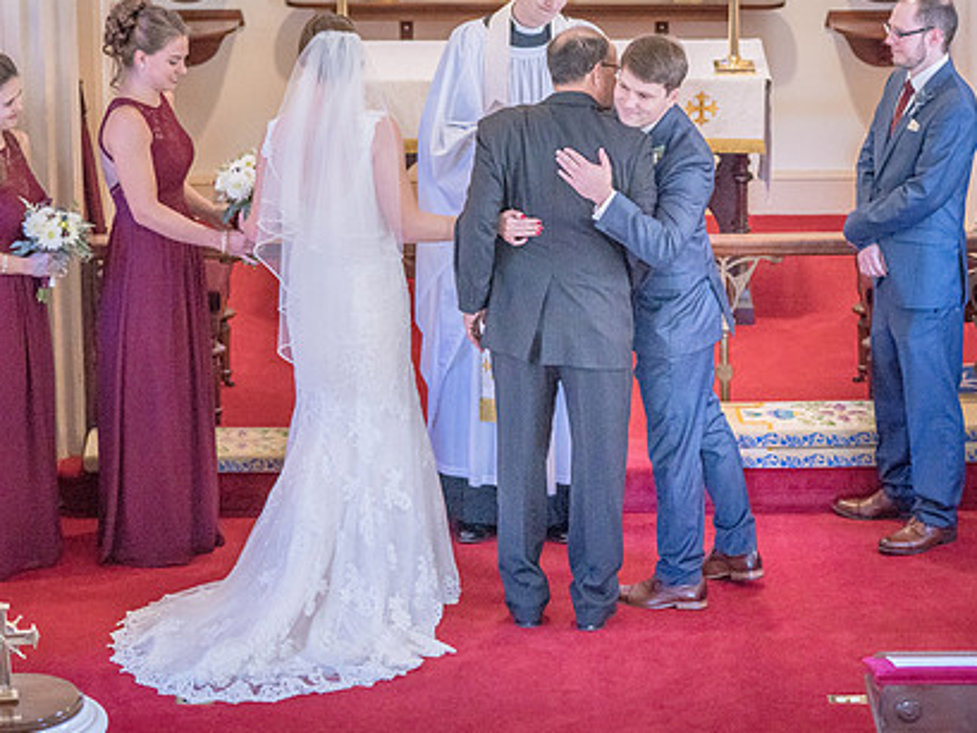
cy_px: 206
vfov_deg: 10.8
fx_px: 3868
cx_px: 684
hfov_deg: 14.4
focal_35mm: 137
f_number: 2.8
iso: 2000
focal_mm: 81
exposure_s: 1/250
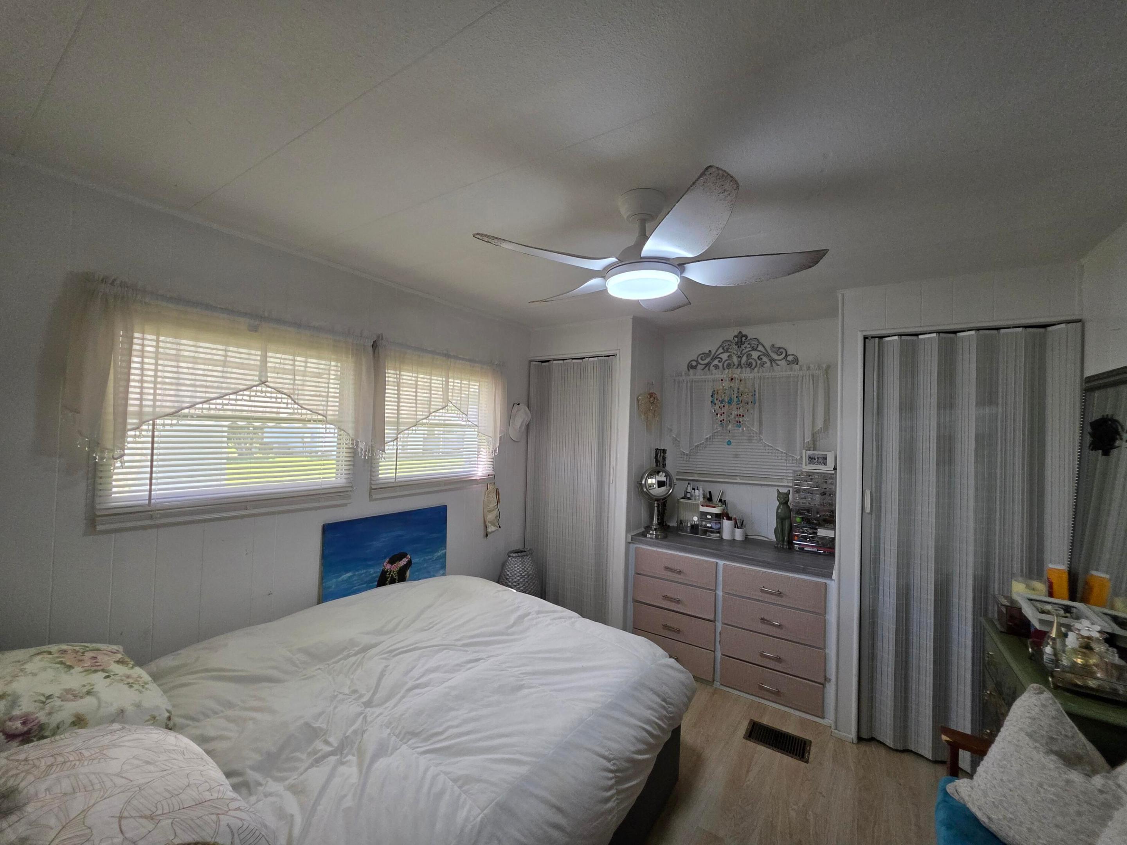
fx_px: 423
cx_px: 564
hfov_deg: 106.2
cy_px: 422
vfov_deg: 89.9
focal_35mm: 13
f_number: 1.9
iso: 320
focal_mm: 2.2
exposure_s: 1/359
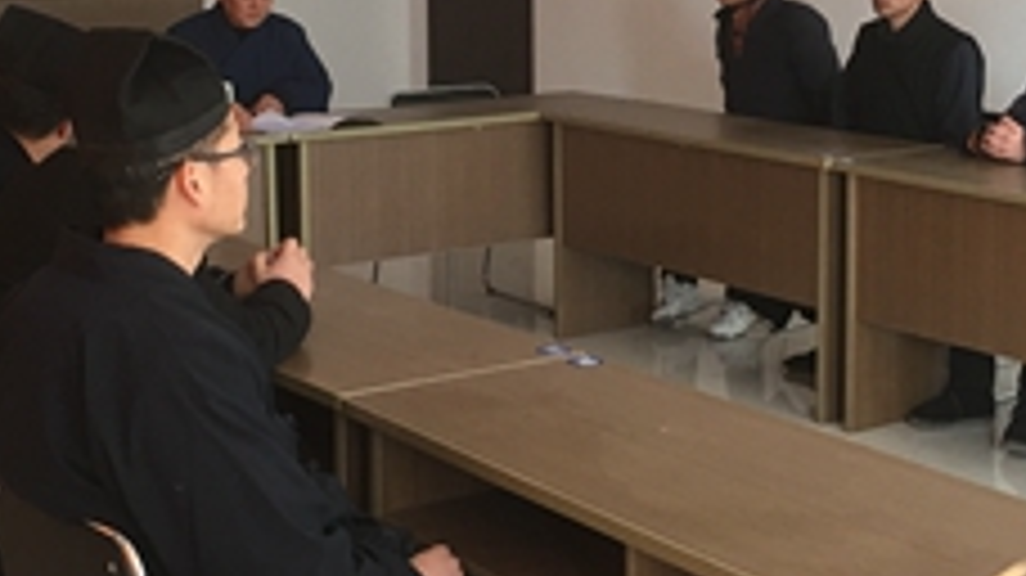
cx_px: 598
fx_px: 1958
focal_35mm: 72
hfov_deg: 29.3
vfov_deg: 16.6
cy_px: 99
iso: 40
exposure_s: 1/17
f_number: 2.2
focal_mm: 4.15
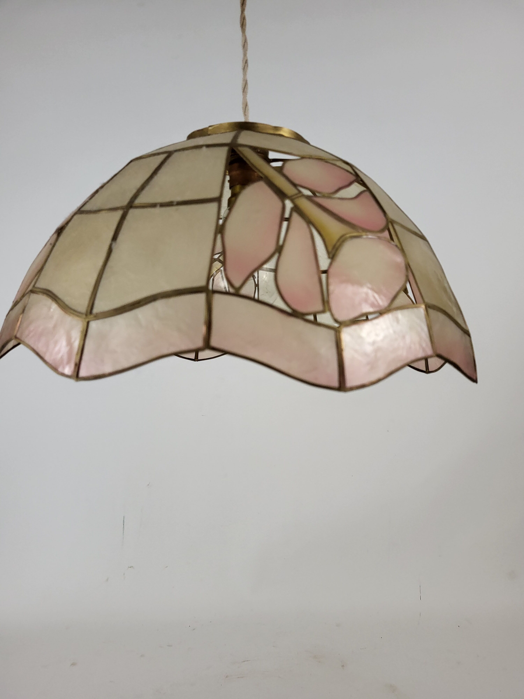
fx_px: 525
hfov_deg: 53.1
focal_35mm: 26
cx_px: 262
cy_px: 350
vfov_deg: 67.3
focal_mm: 5.4
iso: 200
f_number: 1.8
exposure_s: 1/100
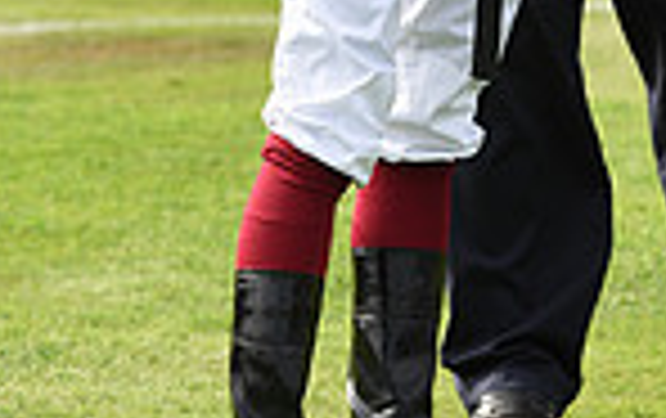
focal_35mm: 587
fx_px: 10671
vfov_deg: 2.2
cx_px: 432
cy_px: -360
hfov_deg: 3.6
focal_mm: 190
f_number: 5.6
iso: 400
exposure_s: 1/800
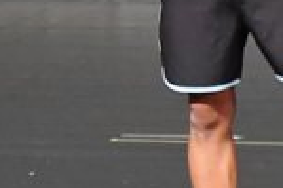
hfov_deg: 1.3
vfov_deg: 0.8
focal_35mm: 1639
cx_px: -330
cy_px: -40
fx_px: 12870
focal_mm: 210
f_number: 5.6
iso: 10000
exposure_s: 1/400
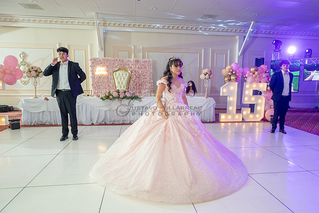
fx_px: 233
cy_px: 115
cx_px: 173
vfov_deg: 49.0
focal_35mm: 26
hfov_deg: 68.7
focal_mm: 24
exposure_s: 1/100
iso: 400
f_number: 2.8
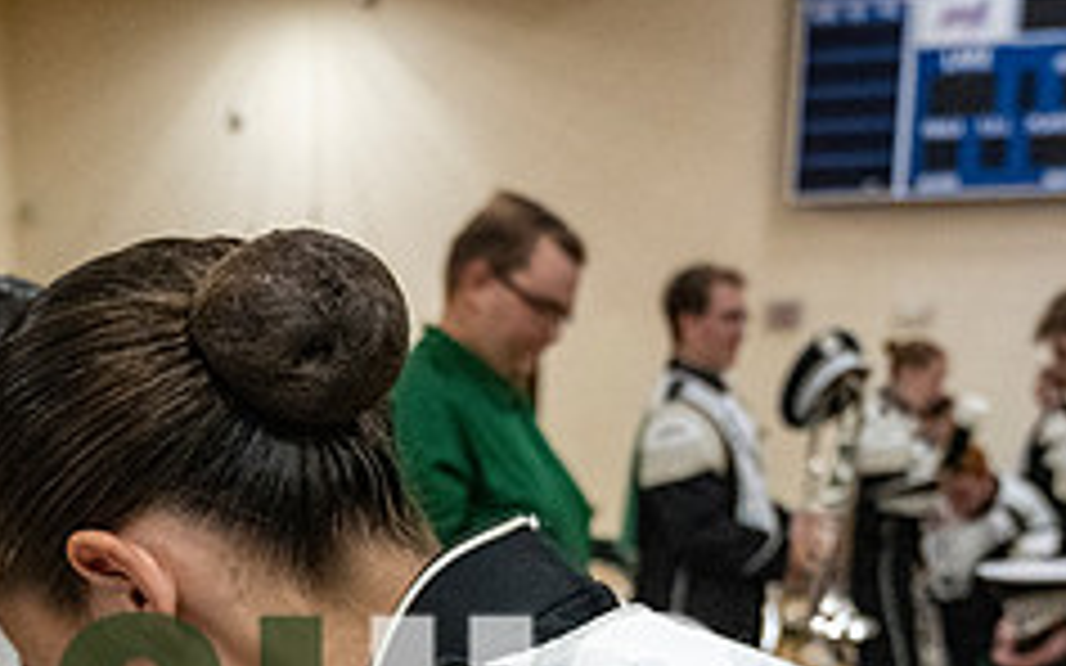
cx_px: 396
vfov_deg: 20.1
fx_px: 1743
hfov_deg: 33.8
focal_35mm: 60
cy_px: 826
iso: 8000
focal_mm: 24
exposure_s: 1/800
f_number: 4
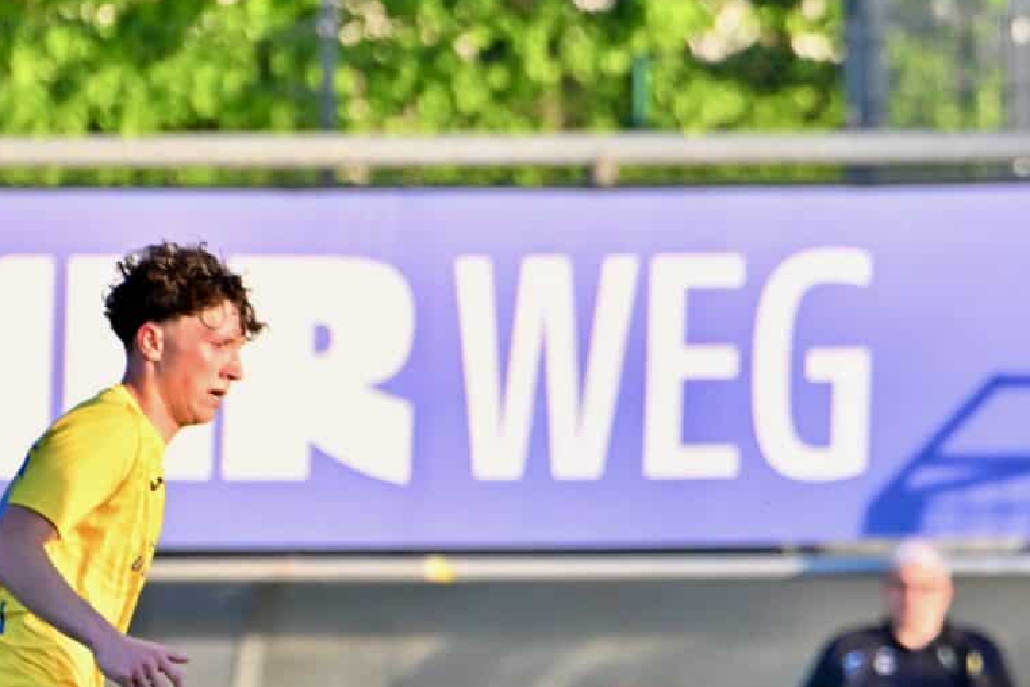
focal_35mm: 995
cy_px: 732
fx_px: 28466
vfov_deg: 1.4
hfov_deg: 2.1
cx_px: 1160
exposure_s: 1/1600
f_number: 5.6
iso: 2000
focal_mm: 370
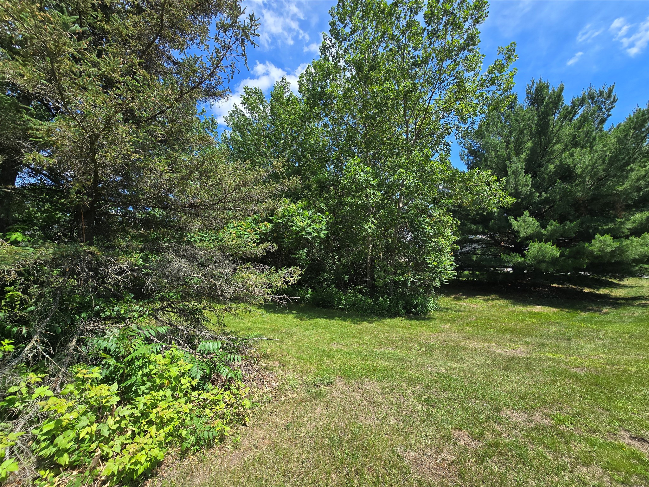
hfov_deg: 106.2
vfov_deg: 89.9
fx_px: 244
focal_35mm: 13
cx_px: 324
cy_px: 244
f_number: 2.2
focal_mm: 2.2
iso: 50
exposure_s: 1/1529
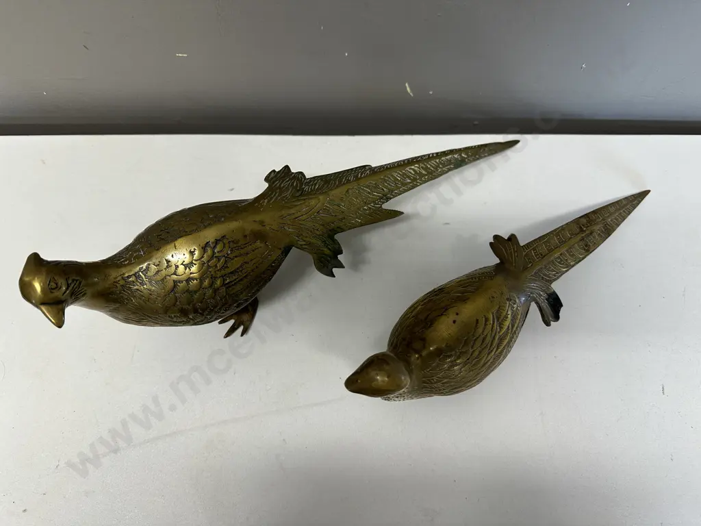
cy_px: 263
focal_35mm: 24
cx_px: 350
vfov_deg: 56.8
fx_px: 486
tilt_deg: -71.0
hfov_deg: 71.6
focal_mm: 6.86
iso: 125
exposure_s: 1/100
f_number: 1.78
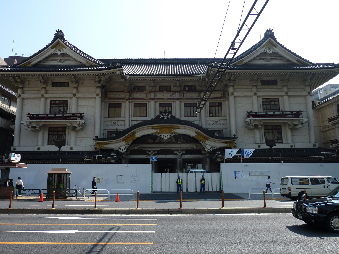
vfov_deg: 48.2
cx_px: 170
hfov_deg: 61.7
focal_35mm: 29
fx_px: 284
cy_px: 127
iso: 80
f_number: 4
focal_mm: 4.7
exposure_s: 1/400
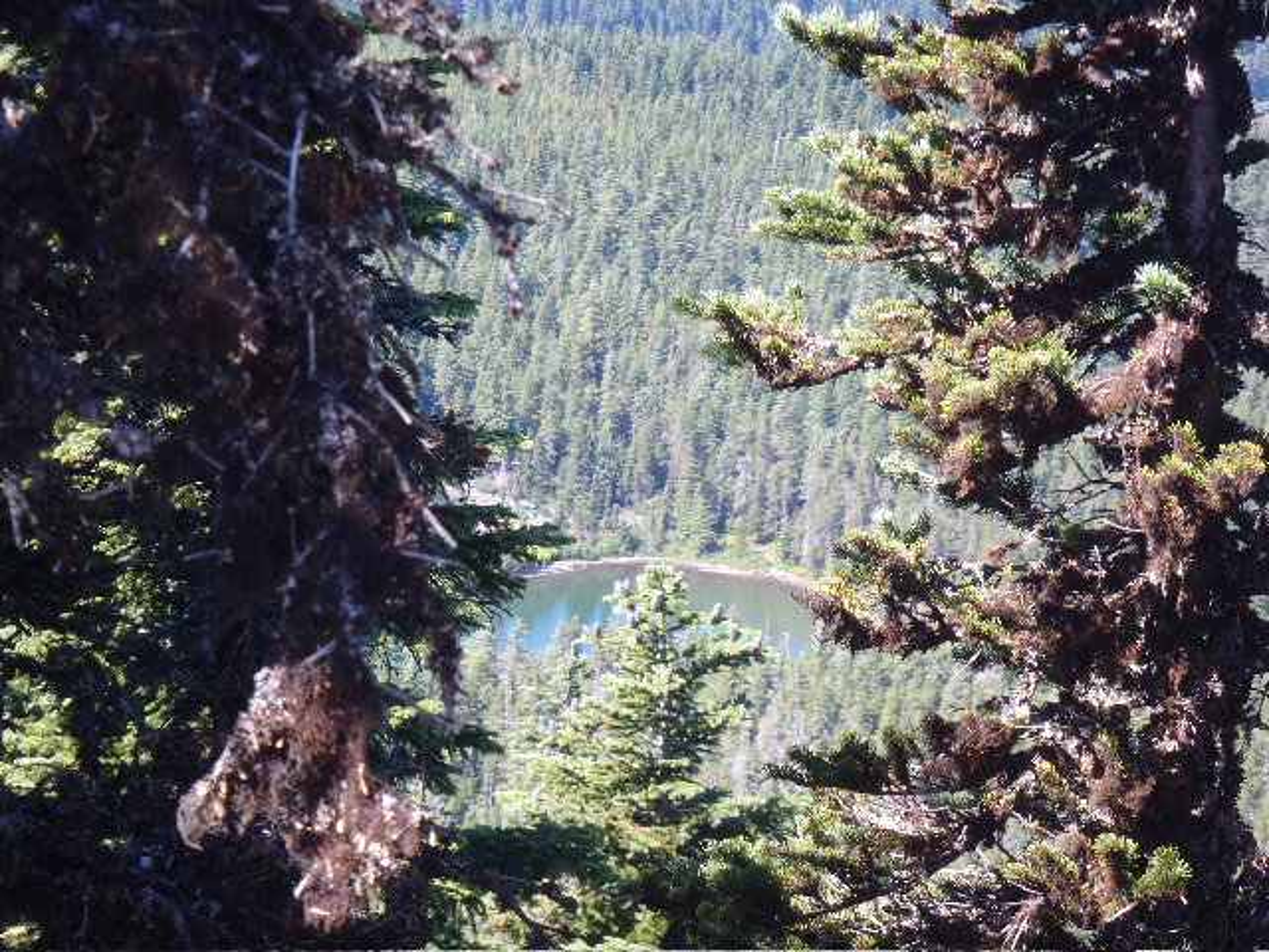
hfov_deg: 16.7
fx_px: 4326
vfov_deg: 12.6
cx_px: 634
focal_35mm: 118
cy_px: 476
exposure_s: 1/100
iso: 160
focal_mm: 21.22
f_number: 5.5
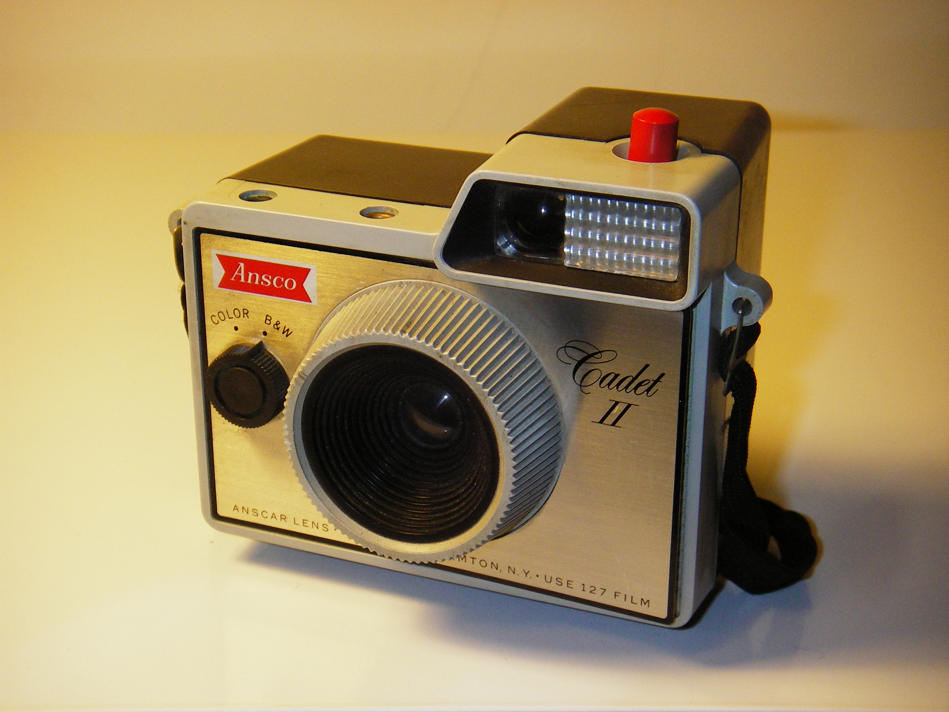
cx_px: 474
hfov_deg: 30.7
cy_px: 356
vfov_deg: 23.3
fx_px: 1727
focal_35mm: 63
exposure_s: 1/50
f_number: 3.7
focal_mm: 10.5
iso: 100
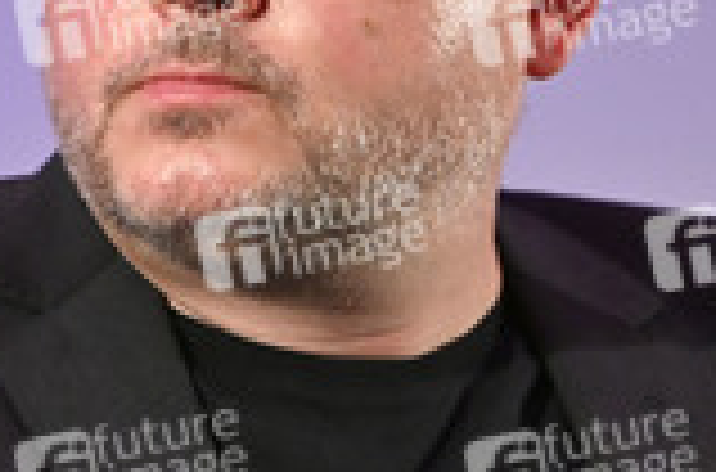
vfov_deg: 2.4
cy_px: 126
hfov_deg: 3.6
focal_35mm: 569
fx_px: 11283
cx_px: 191
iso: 3200
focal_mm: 200
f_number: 2.8
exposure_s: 1/400
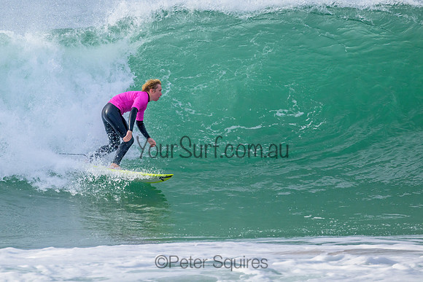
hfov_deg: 2.0
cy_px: 104
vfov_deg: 1.4
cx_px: 172
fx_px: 11837
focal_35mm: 1007
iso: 1600
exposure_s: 1/1600
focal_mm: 800
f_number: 11
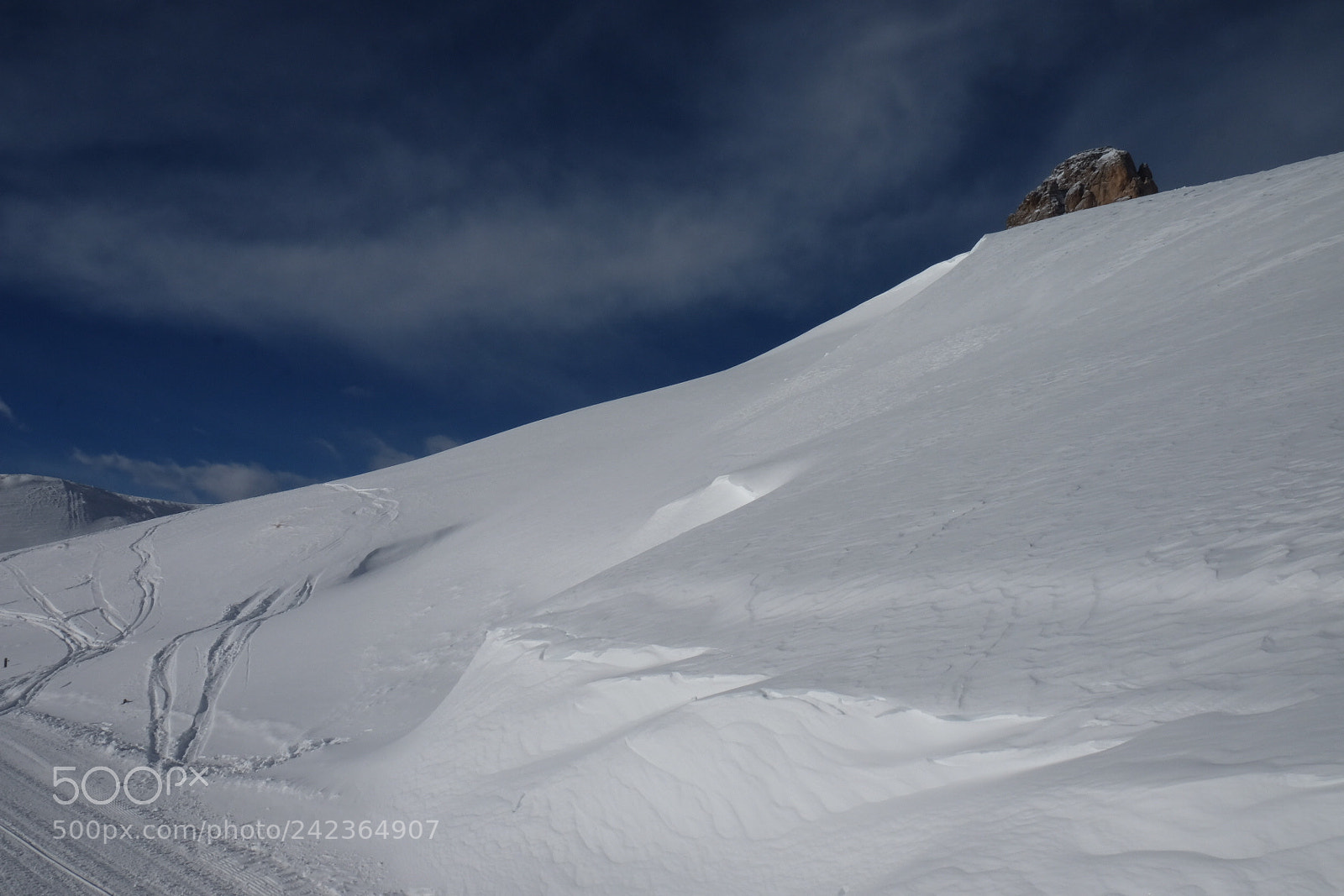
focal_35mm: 28
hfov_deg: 65.5
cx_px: 672
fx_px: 1045
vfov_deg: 46.4
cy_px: 448
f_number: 22
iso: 400
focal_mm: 18.8
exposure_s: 1/500
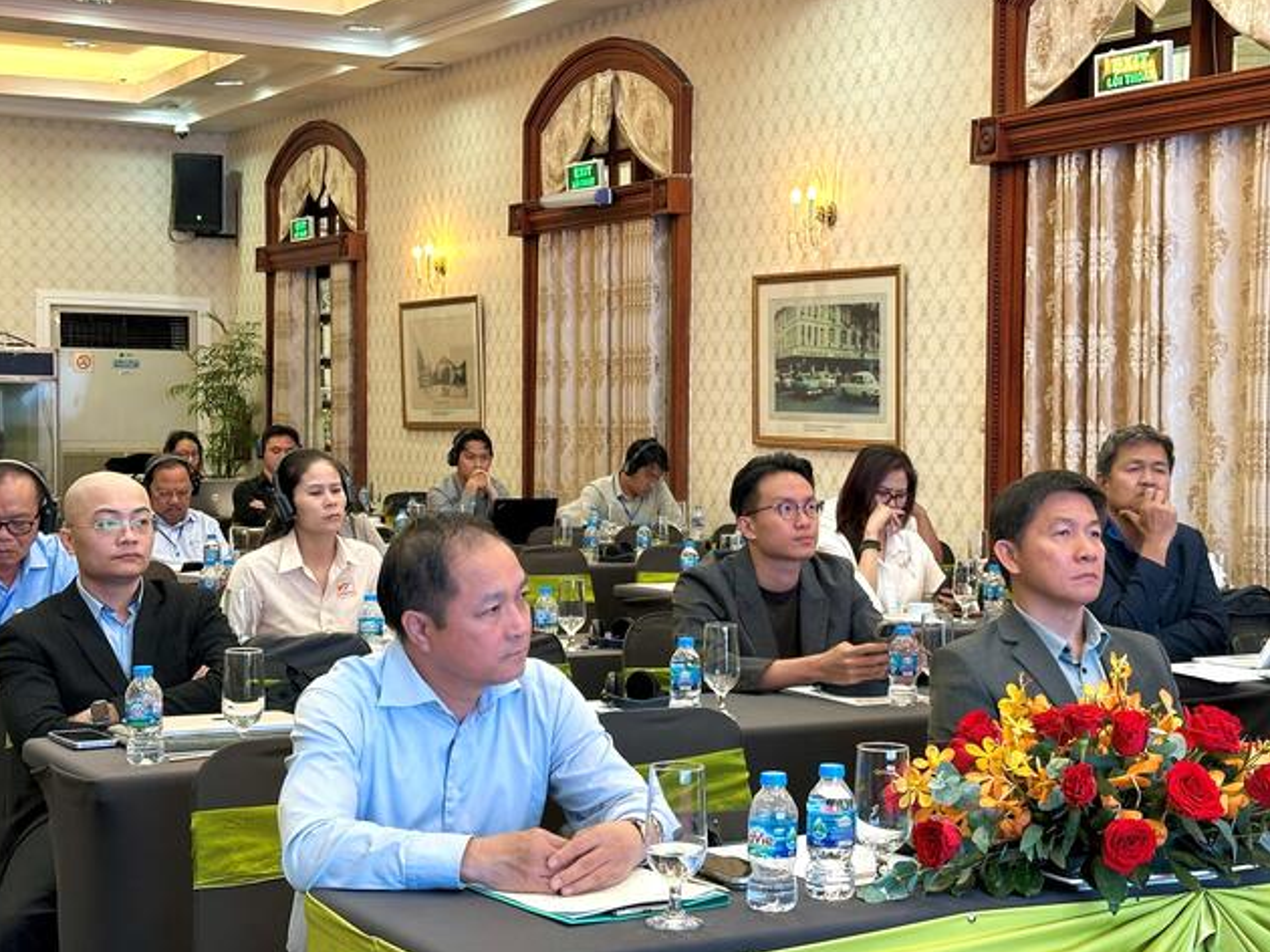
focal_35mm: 61
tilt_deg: -2.7
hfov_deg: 31.7
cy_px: 528
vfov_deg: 24.0
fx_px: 2237
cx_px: 659
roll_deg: -0.2
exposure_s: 1/50
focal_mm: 6.86
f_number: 1.78
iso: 100
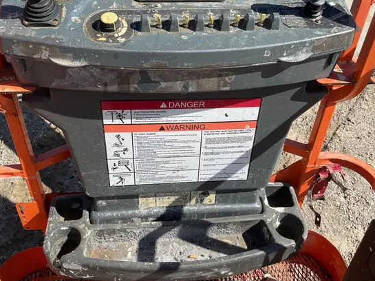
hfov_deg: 52.7
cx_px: 188
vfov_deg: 40.5
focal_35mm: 35
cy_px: 113
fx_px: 379
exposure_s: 1/4292
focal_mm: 4.2
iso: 50
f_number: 1.6
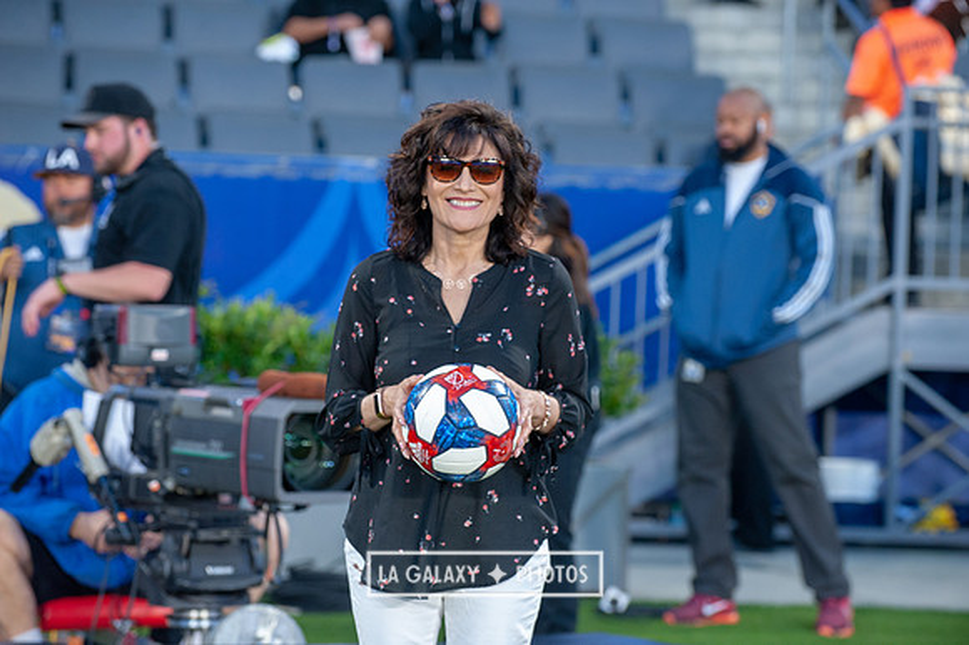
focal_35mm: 170
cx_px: 484
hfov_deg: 12.1
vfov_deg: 8.1
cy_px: 322
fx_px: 4573
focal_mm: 170
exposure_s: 1/125
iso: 1600
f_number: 5.6
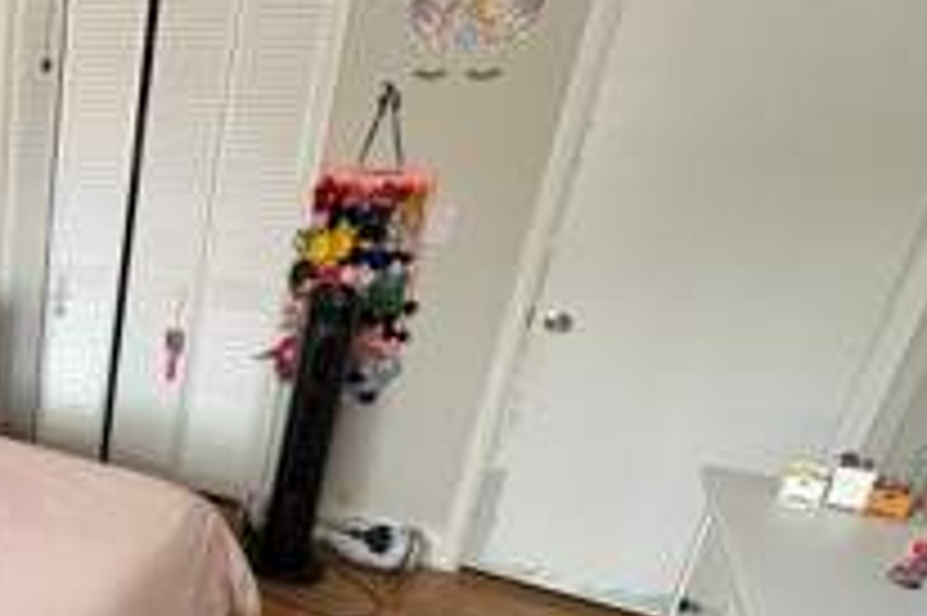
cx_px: -99
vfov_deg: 38.2
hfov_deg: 43.1
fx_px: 875
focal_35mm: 34
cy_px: 427
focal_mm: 2.22
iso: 125
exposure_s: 1/99
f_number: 2.2
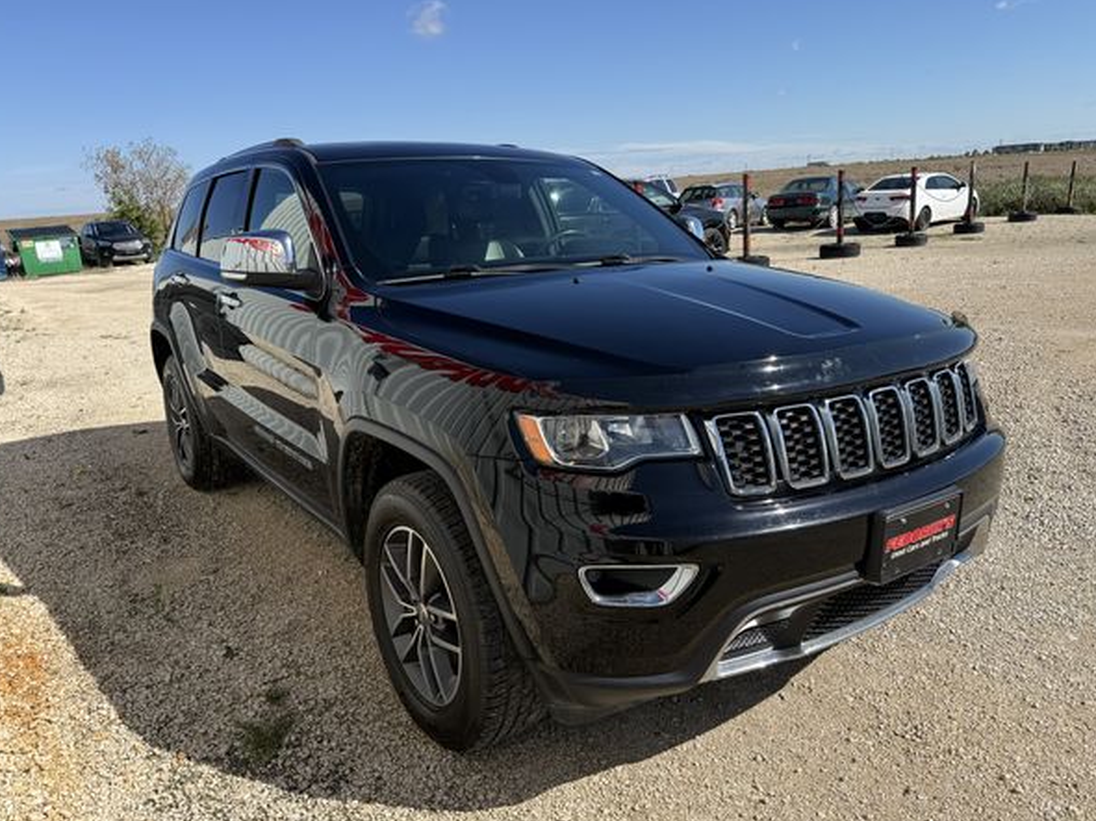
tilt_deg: -17.4
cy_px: 436
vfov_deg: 53.0
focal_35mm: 26
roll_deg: +3.4
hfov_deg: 67.3
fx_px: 823
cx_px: 569
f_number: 1.78
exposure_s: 1/4167
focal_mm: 6.76
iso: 80
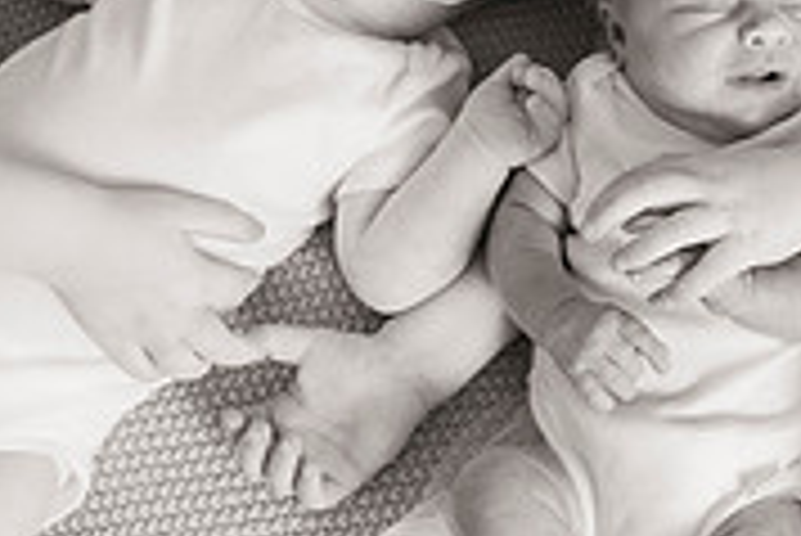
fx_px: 2138
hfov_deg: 21.2
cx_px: 412
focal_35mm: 96
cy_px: -60
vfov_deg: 14.0
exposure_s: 1/125
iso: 200
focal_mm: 27
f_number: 3.5
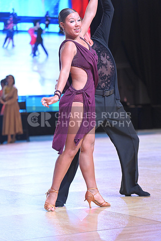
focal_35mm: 120
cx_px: 80
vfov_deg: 17.1
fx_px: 804
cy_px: 120
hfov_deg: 11.4
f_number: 4
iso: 2000
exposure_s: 1/250
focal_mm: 120
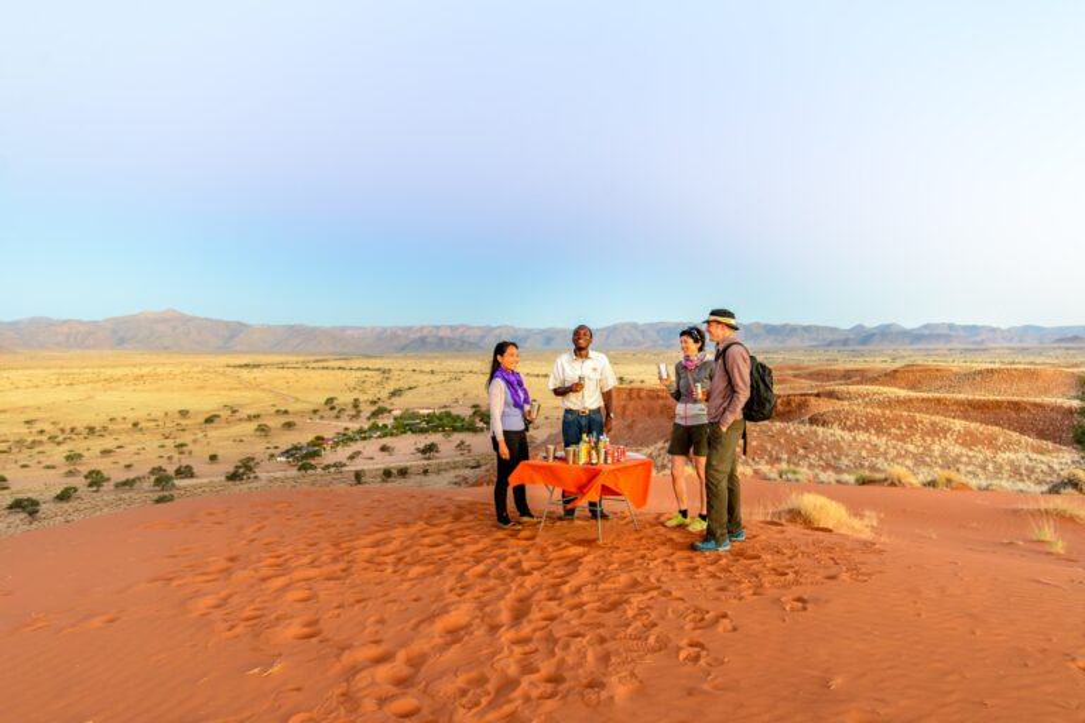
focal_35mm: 27
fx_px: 814
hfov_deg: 67.4
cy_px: 362
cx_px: 542
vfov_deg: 47.9
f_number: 4.2
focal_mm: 27
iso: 250
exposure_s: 1/4
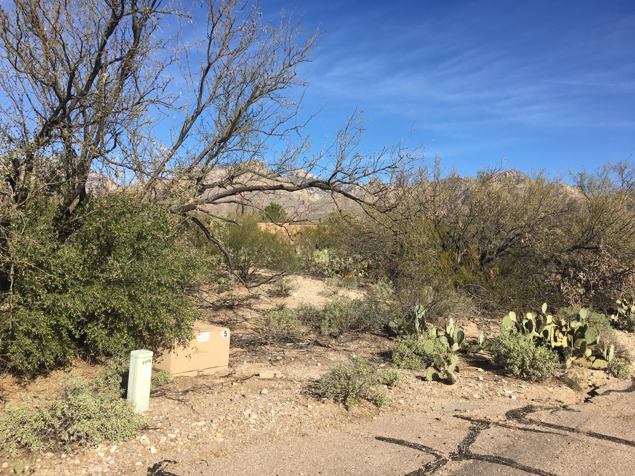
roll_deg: -1.8
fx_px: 532
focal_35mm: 29
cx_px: 318
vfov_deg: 48.2
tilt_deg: +2.3
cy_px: 238
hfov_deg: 61.7
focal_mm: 4.15
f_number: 2.2
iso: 25
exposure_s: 1/1451
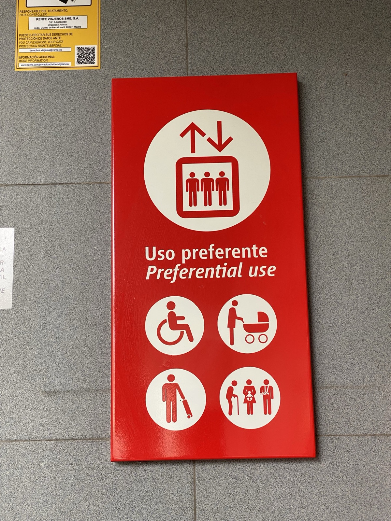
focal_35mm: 52
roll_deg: +1.6
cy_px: 260
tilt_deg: +13.0
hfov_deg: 28.0
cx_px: 196
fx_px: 783
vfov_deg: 36.8
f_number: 2
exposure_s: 1/121
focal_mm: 6
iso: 100
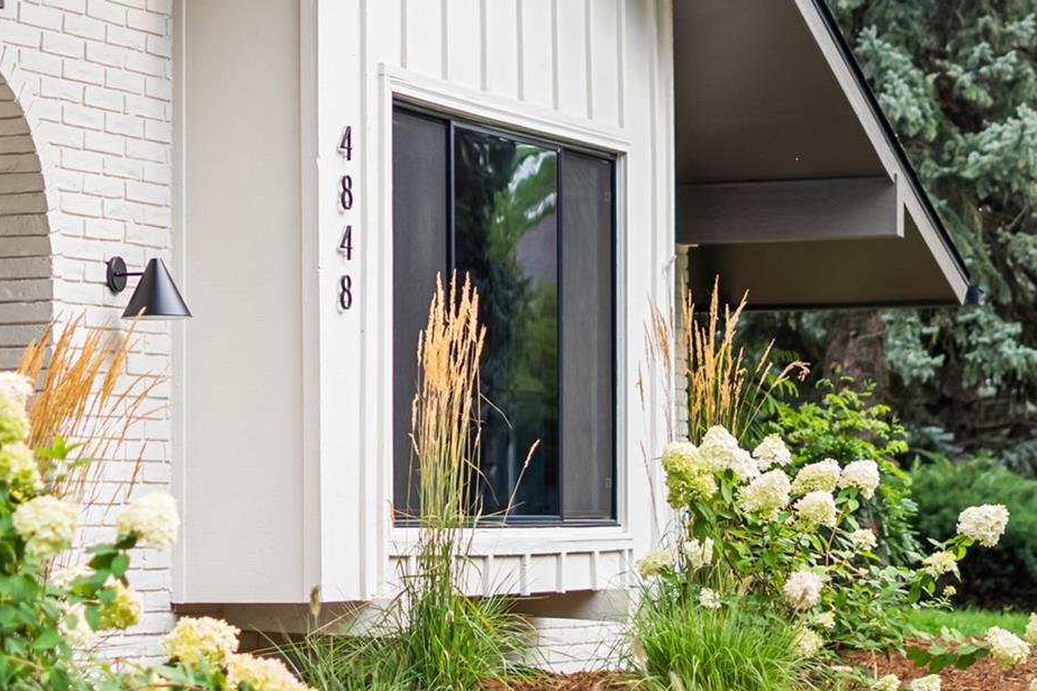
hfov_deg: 15.8
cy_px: 283
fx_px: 3744
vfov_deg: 10.5
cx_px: 418
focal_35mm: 130
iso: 100
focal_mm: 50
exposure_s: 1/640
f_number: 1.8
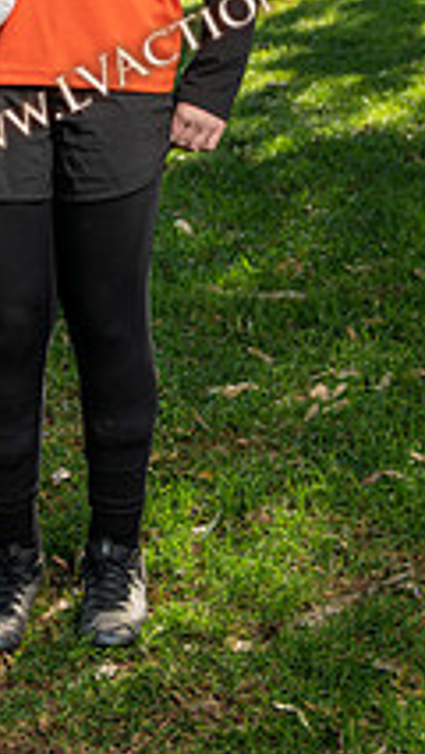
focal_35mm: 73
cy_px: 39
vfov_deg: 27.6
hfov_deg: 16.4
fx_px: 1461
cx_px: 85
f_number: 5.6
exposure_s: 1/160
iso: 100
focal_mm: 33
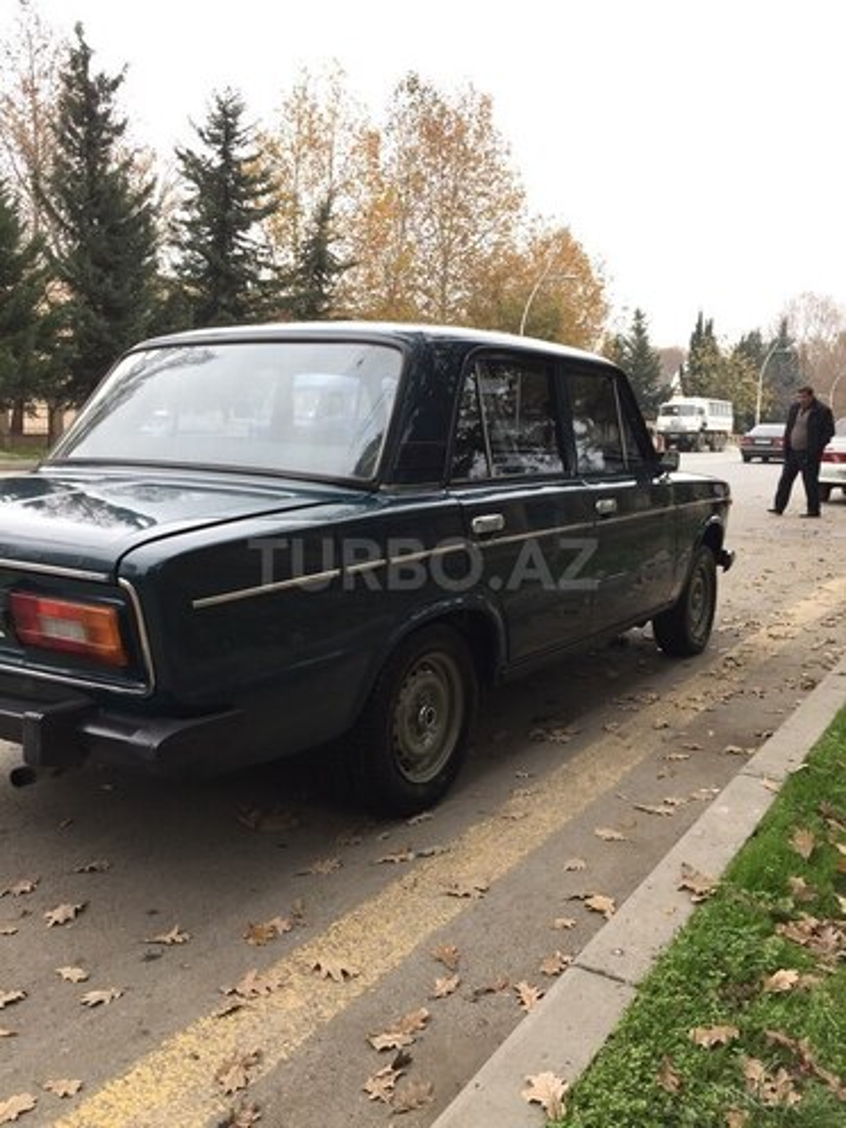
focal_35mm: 29
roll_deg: -1.1
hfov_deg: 48.2
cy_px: 564
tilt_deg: -6.6
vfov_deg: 61.7
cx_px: 423
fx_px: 945
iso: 32
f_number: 2.2
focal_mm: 4.15
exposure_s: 1/148
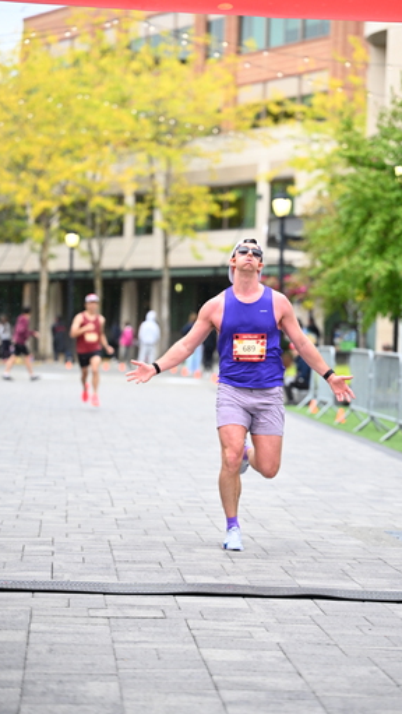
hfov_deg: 9.8
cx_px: 235
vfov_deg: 17.3
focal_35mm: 124
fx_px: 2346
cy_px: 341
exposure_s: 1/1600
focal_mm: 110
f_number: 2.8
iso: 1250
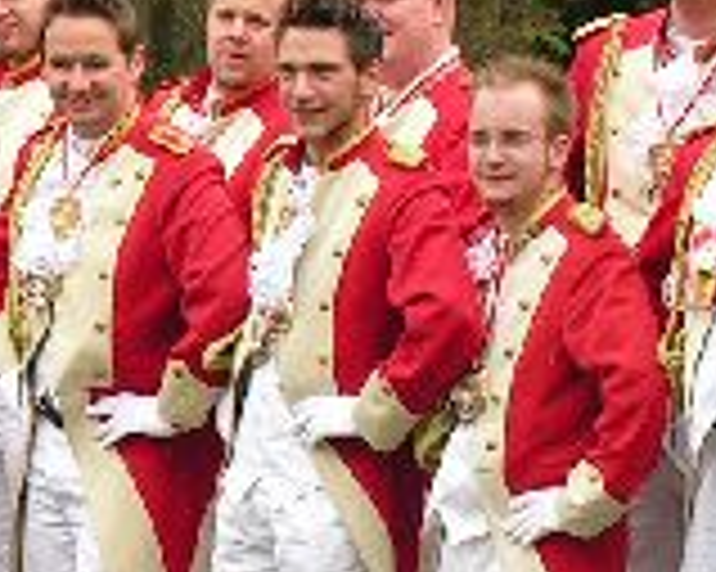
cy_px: 486
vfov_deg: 6.1
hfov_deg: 7.6
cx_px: -146
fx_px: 5337
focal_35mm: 252
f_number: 4.4
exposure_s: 1/62.7
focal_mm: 12.7
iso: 100
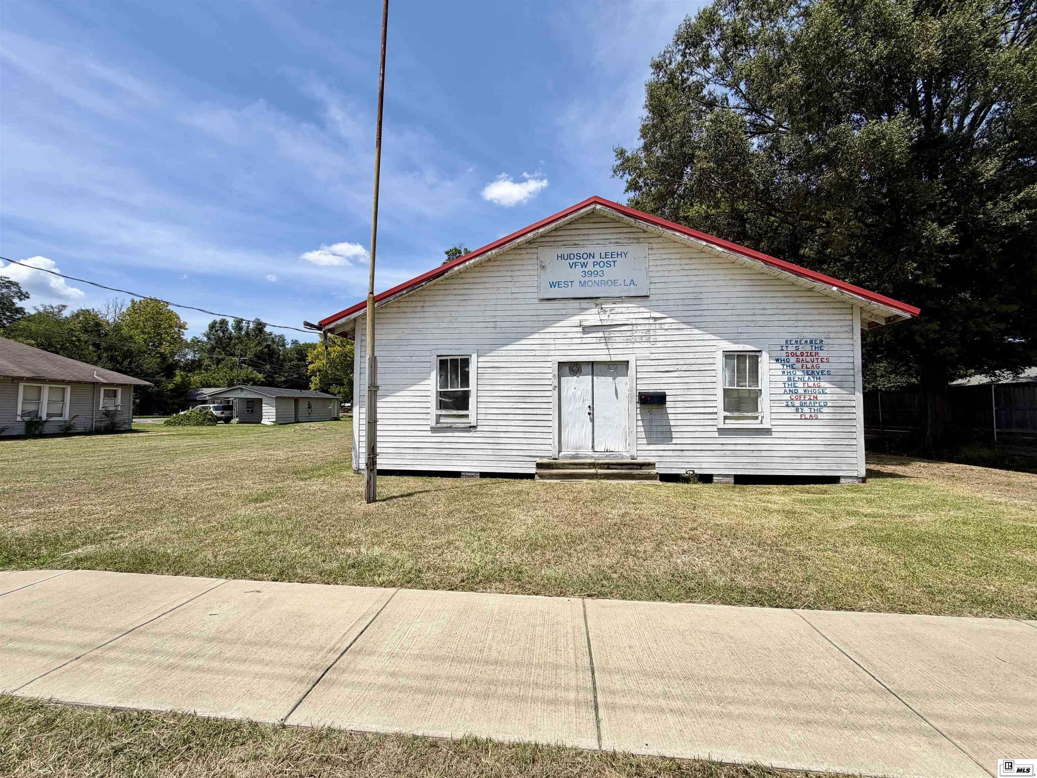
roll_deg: +0.2
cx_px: 518
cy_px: 389
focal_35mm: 14
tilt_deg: +2.9
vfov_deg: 85.7
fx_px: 419
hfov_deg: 102.1
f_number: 2.2
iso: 20
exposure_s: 1/1235
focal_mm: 2.22
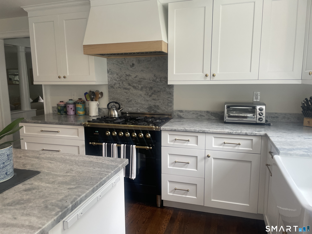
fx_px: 234
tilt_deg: -8.6
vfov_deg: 53.1
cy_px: 117
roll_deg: +0.9
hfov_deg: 67.3
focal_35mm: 26
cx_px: 156
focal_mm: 4.2
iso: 100
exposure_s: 1/120
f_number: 1.6
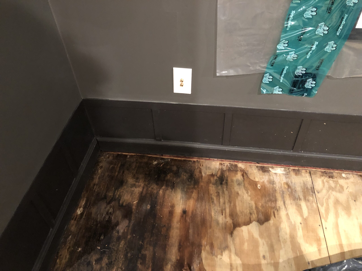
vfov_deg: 49.7
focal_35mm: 28
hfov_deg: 63.4
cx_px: 181
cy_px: 136
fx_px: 293
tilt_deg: -46.4
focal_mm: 3.99
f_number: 1.8
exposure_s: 1/4
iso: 125
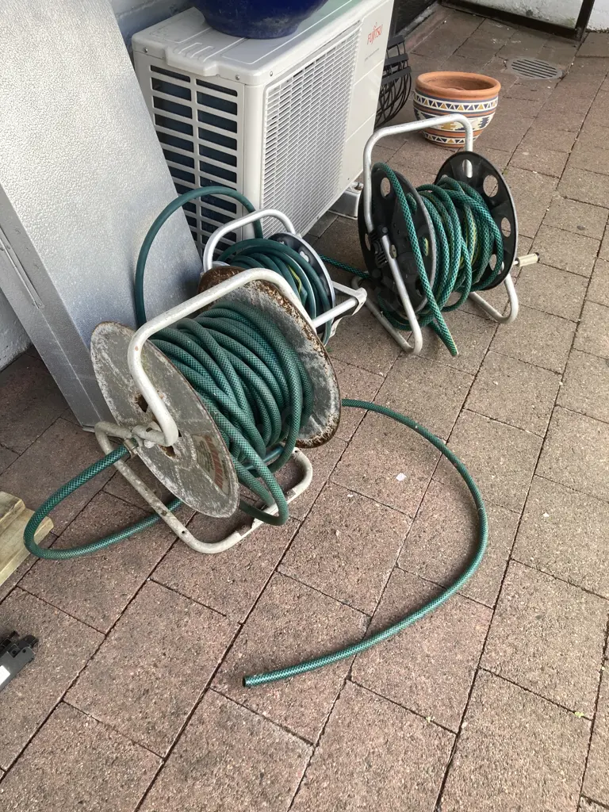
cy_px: 406
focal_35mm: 28
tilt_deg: -45.3
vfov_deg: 63.4
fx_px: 657
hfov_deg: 49.7
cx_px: 304
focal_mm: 3.99
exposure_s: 1/121
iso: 50
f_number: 1.8
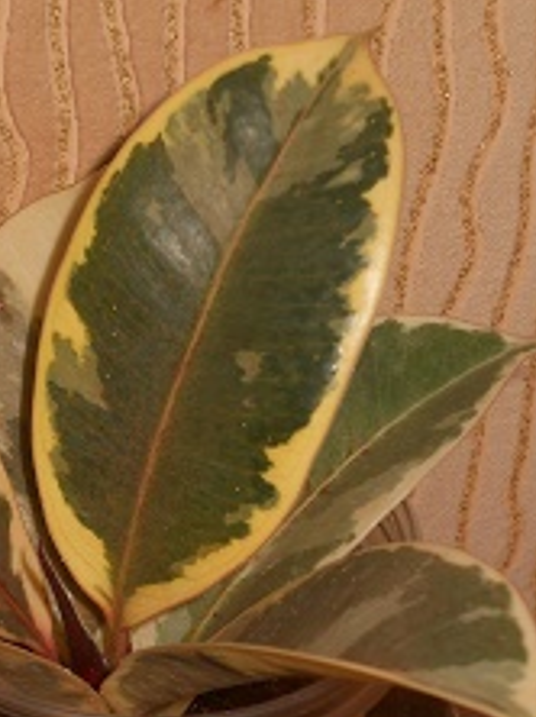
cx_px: 90
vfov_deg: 16.5
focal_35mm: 119
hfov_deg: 12.4
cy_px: 533
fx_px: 2462
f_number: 7.1
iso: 80
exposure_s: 1/60
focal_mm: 10.84
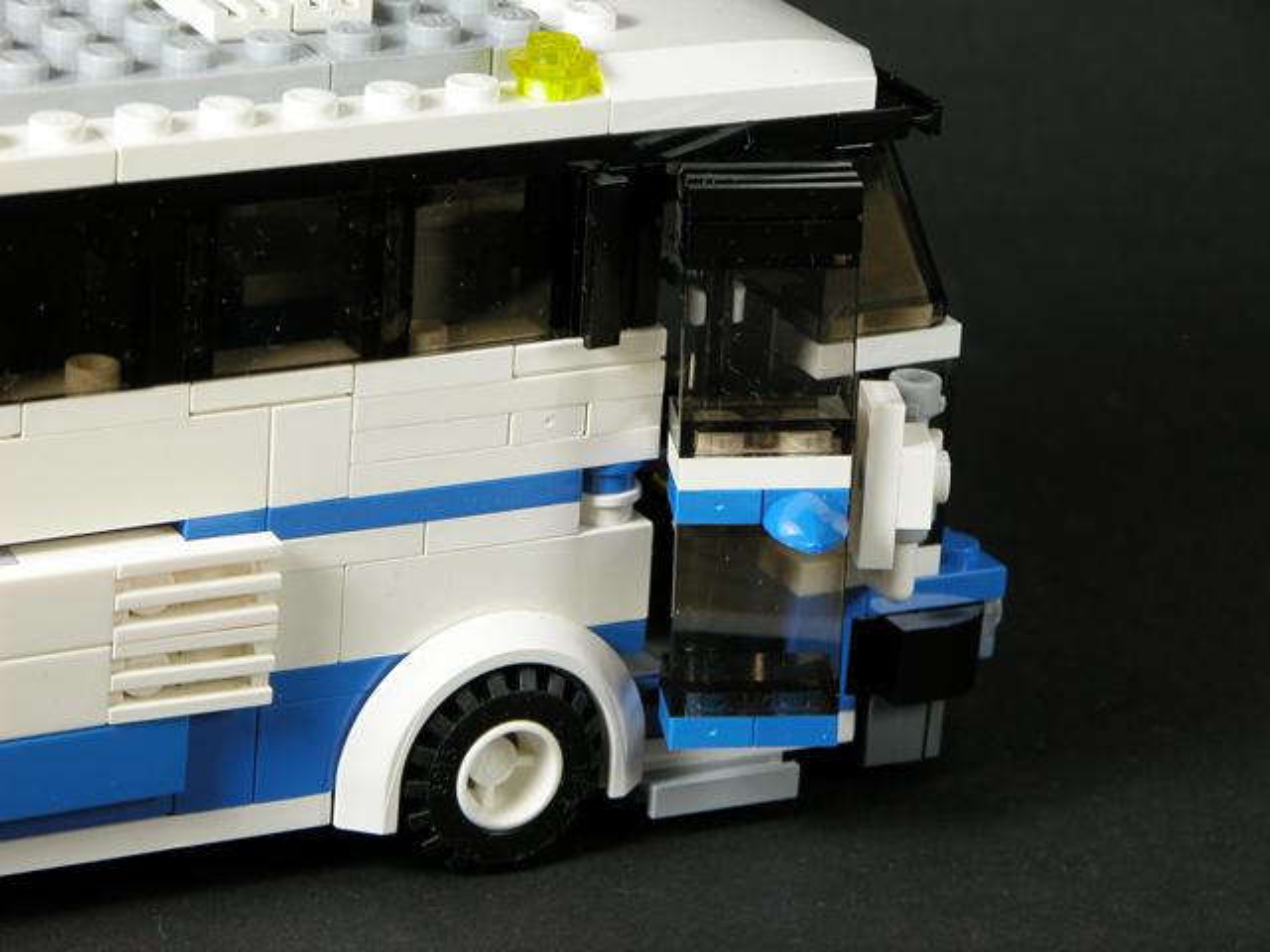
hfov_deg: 11.2
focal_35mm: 176
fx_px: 6457
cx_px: 635
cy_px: 476
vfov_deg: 8.4
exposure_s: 1/8
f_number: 6.3
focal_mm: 44.7
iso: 100
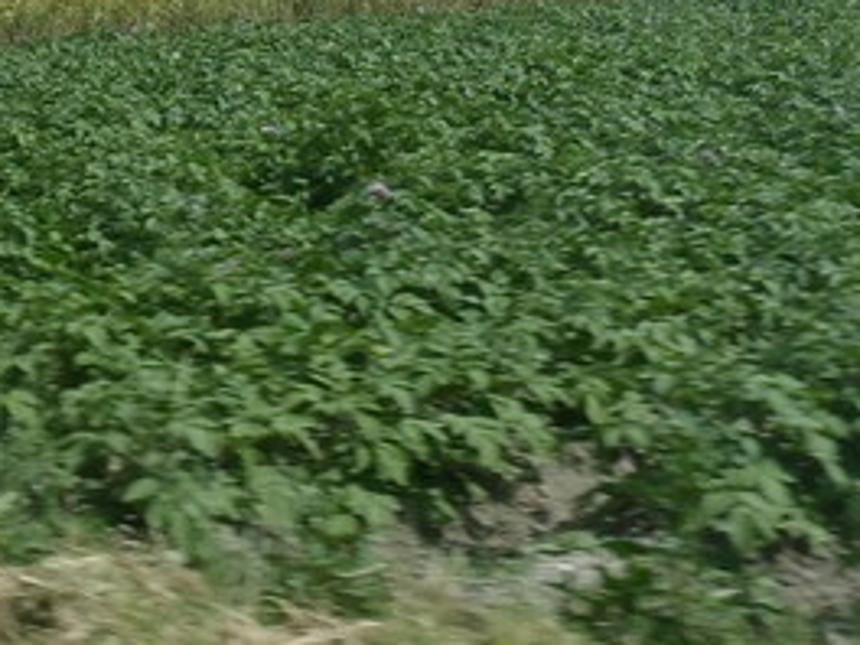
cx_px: -20
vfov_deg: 16.5
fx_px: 2112
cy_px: -166
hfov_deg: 22.1
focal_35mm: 85
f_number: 4.5
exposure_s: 1/500
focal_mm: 5
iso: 80
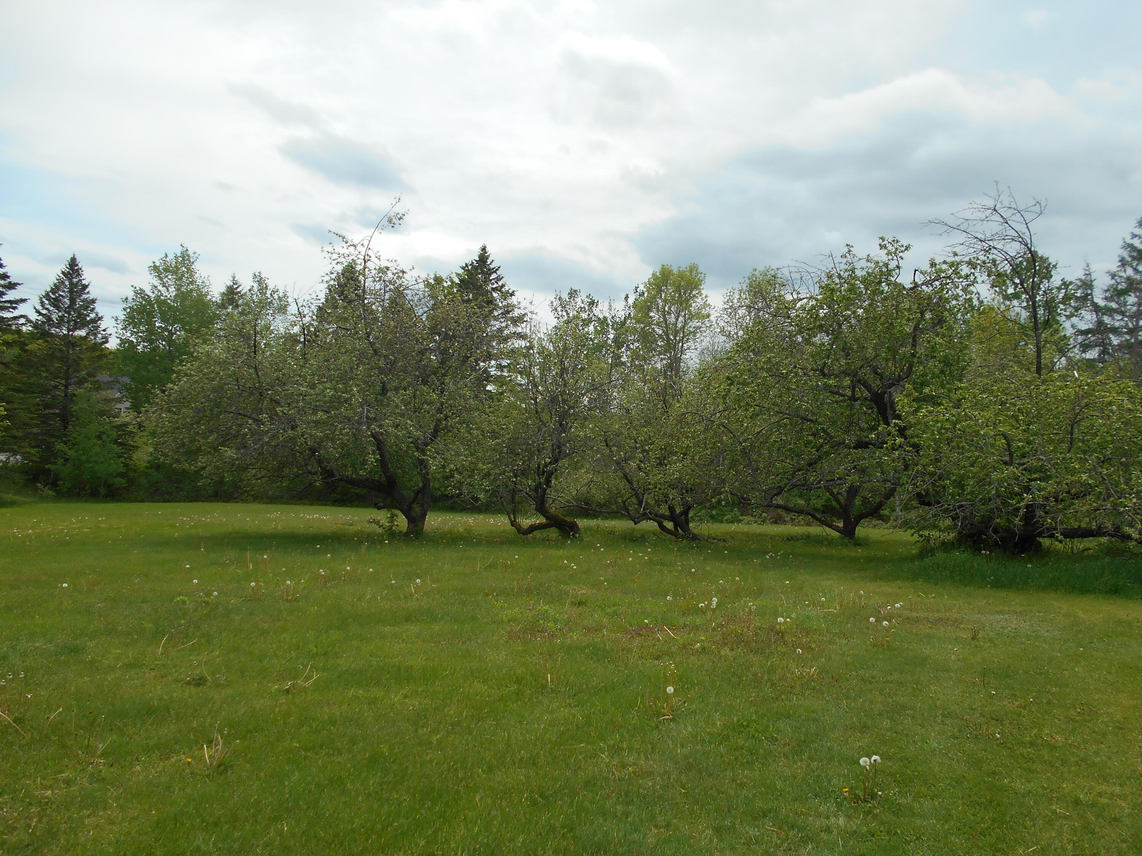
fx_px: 858
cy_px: 428
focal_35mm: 26
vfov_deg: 53.1
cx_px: 571
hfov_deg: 67.3
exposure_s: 1/1000
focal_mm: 4.6
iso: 80
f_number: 3.2
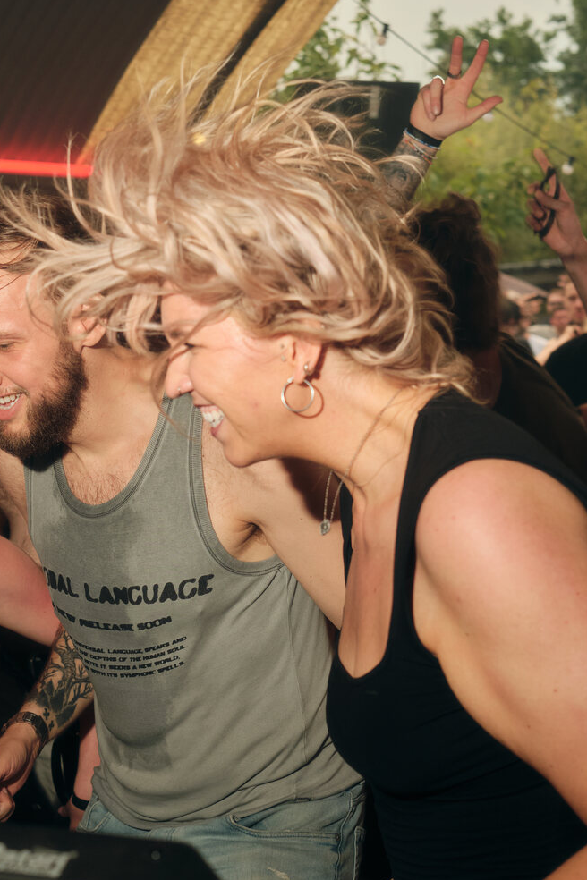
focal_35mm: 61
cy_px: 512
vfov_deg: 32.8
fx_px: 1492
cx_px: 230
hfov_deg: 22.2
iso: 640
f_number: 4
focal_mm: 33
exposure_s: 1/125
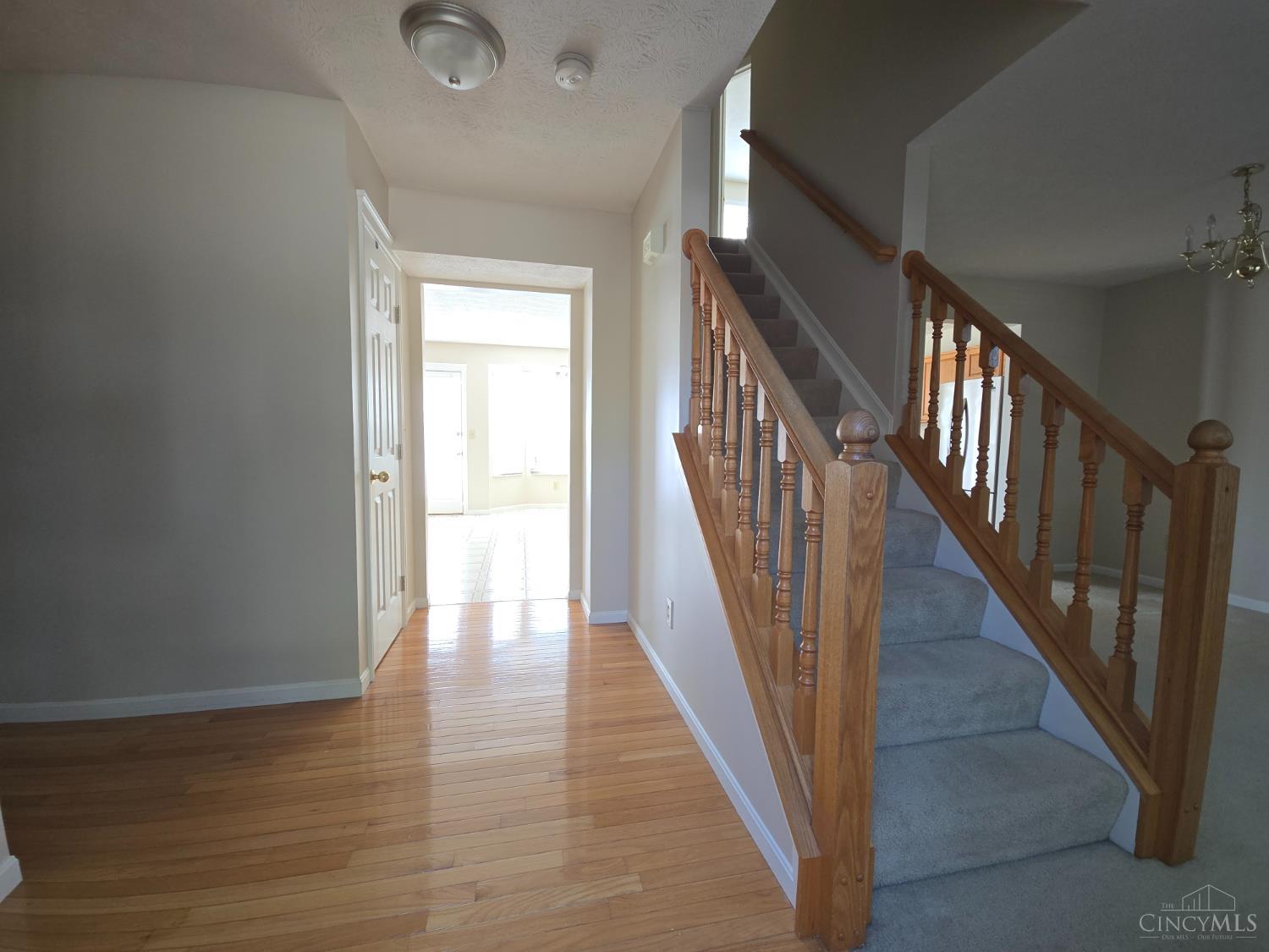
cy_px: 476
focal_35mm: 13
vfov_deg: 89.9
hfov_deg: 106.2
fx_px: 477
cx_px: 634
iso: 80
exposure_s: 1/60
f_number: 2.2
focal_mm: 2.2
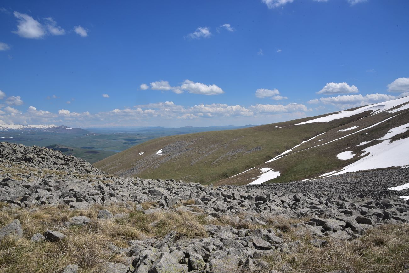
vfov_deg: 27.0
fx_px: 568
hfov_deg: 39.6
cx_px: 204
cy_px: 136
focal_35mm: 50
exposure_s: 1/125
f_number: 18
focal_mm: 50
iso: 160
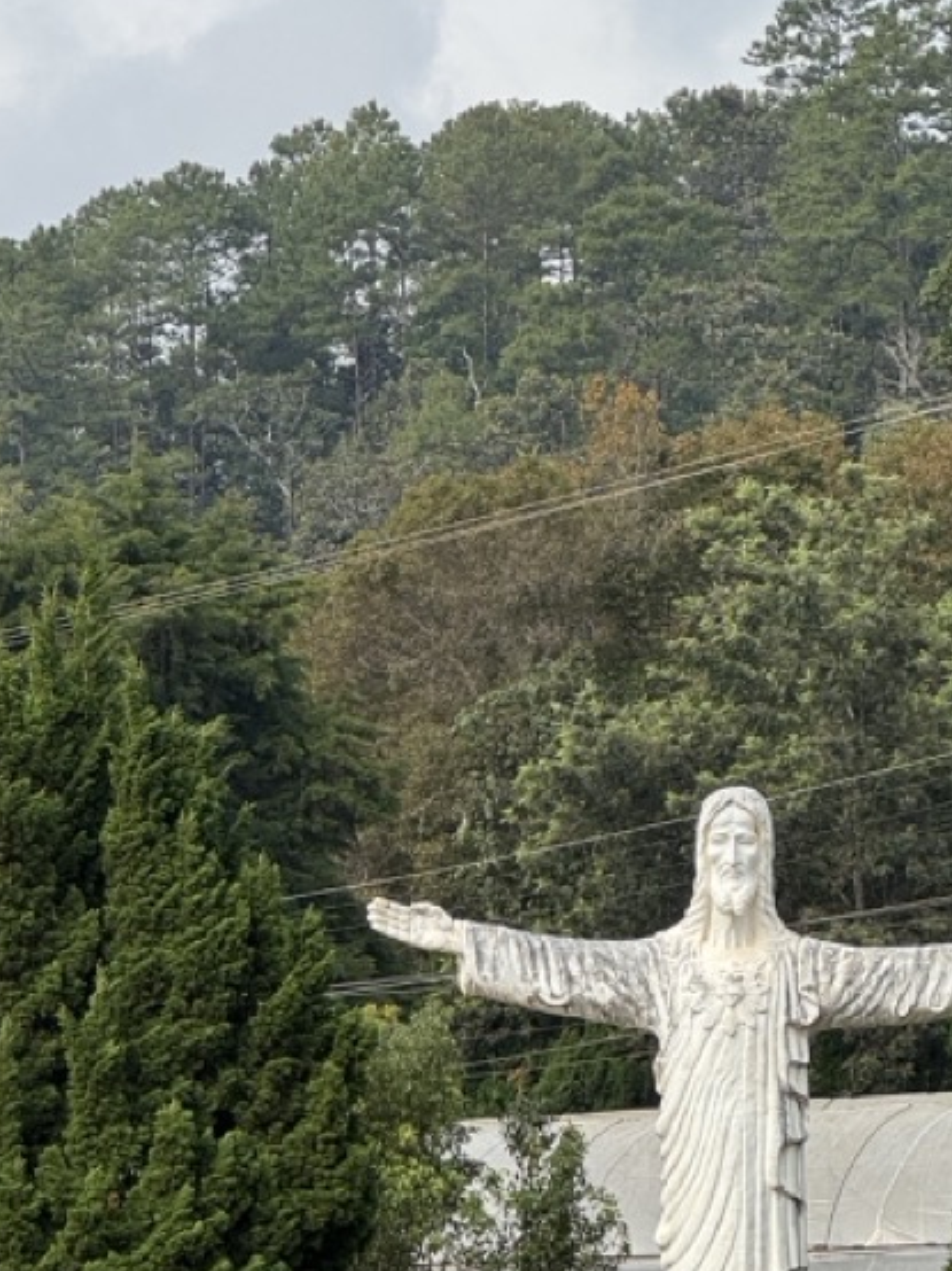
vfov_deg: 11.1
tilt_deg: +8.2
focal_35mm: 178
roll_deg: -0.2
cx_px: 734
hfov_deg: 8.3
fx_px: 6532
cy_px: 897
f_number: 2.8
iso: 25
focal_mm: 9
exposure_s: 1/555
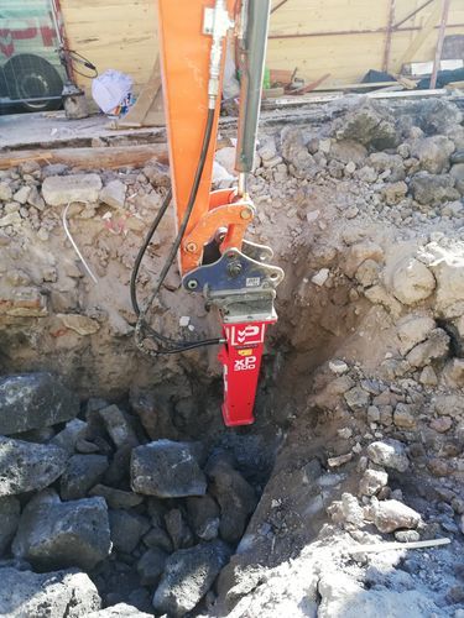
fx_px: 465
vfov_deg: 67.3
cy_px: 309
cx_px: 232
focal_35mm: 26
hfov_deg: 53.1
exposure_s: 1/146
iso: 50
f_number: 2.2
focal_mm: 3.81
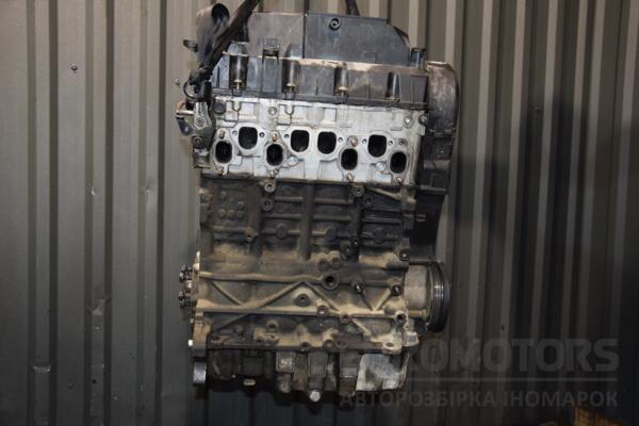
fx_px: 639
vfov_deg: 36.9
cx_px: 320
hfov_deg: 53.1
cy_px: 213
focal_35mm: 36
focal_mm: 24
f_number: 5
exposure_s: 1/60
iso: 800
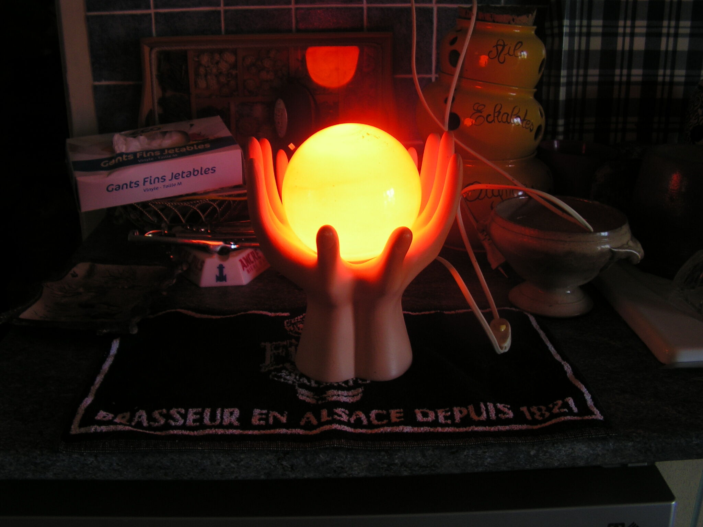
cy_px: 264
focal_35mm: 36
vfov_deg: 39.7
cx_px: 352
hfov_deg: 51.4
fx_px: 731
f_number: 3.2
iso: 64
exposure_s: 1/40
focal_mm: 6
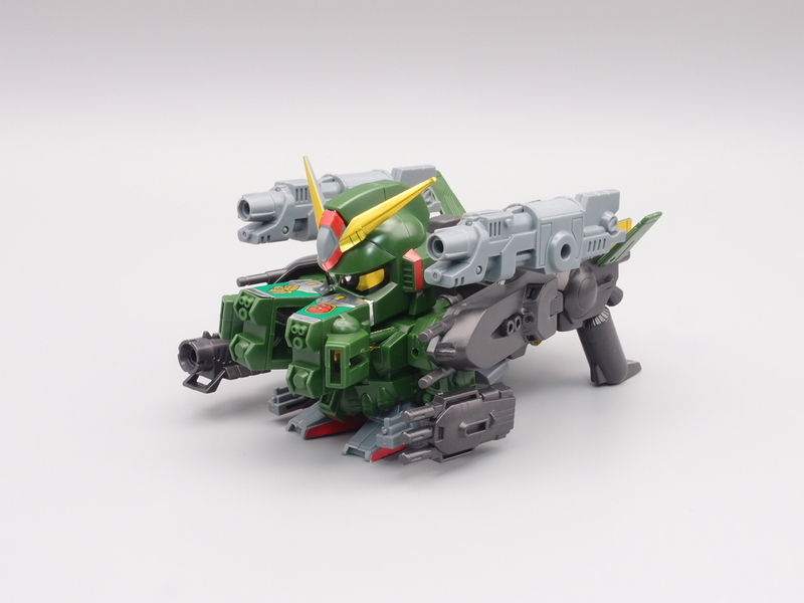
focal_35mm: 60
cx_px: 402
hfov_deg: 32.2
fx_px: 1394
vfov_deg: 24.4
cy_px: 302
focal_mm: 12.88
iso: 100
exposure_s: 1/4
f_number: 8
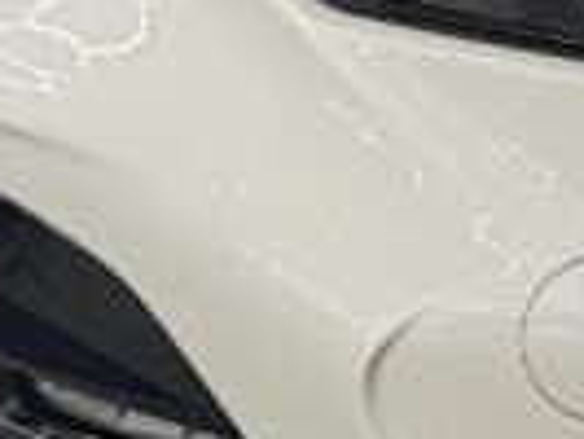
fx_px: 2989
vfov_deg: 8.1
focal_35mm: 177
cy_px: -320
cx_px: 1546
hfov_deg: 9.5
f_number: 1.9
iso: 160
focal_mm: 8.7
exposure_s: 1/100
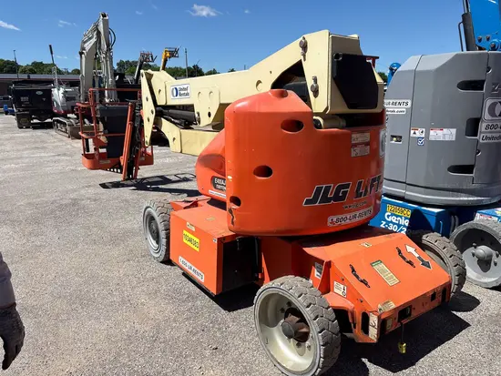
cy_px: 188
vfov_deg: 53.1
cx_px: 250
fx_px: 376
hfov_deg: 67.3
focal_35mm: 26
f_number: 1.6
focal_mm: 5.96
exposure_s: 1/4329
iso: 50
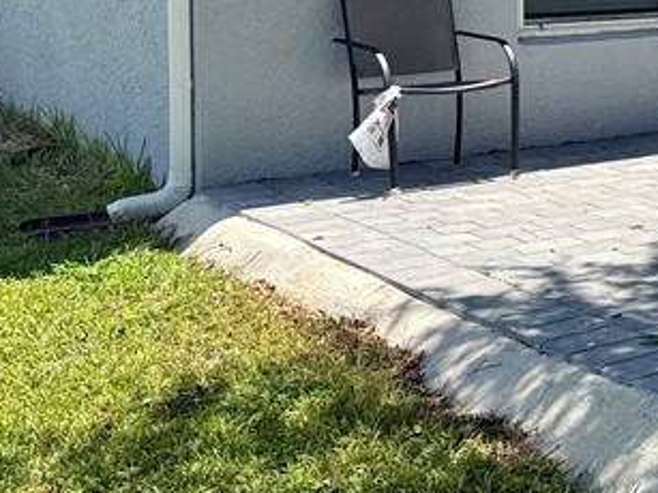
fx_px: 1520
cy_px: -39
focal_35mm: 80
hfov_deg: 20.0
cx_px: 1067
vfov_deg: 17.8
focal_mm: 6.76
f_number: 1.78
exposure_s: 1/3145
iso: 80
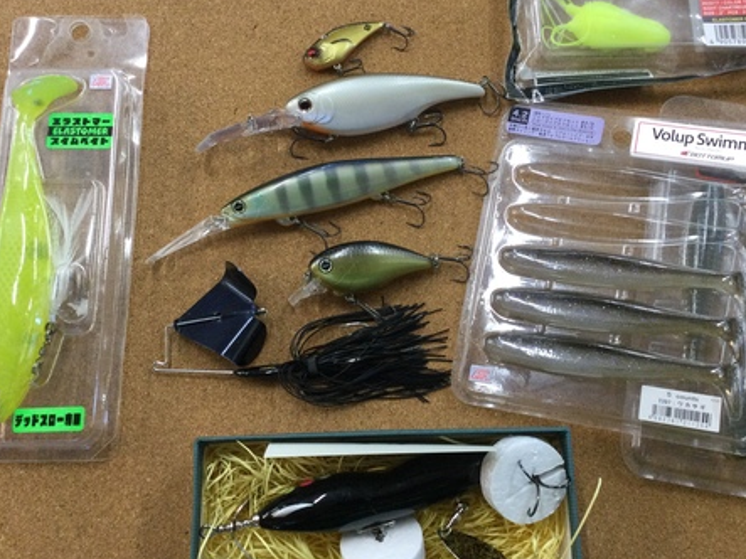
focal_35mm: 42
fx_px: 905
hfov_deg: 44.7
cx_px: 416
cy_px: 263
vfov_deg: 34.3
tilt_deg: -74.4
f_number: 2.4
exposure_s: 1/30
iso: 40
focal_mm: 3.3
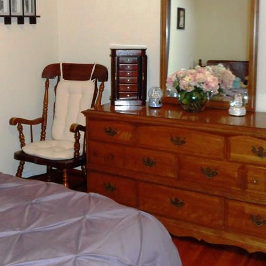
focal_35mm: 47
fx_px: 409
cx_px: 78
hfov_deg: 35.5
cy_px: 76
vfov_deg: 35.5
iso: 450
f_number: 3.7
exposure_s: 1/25
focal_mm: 4.5
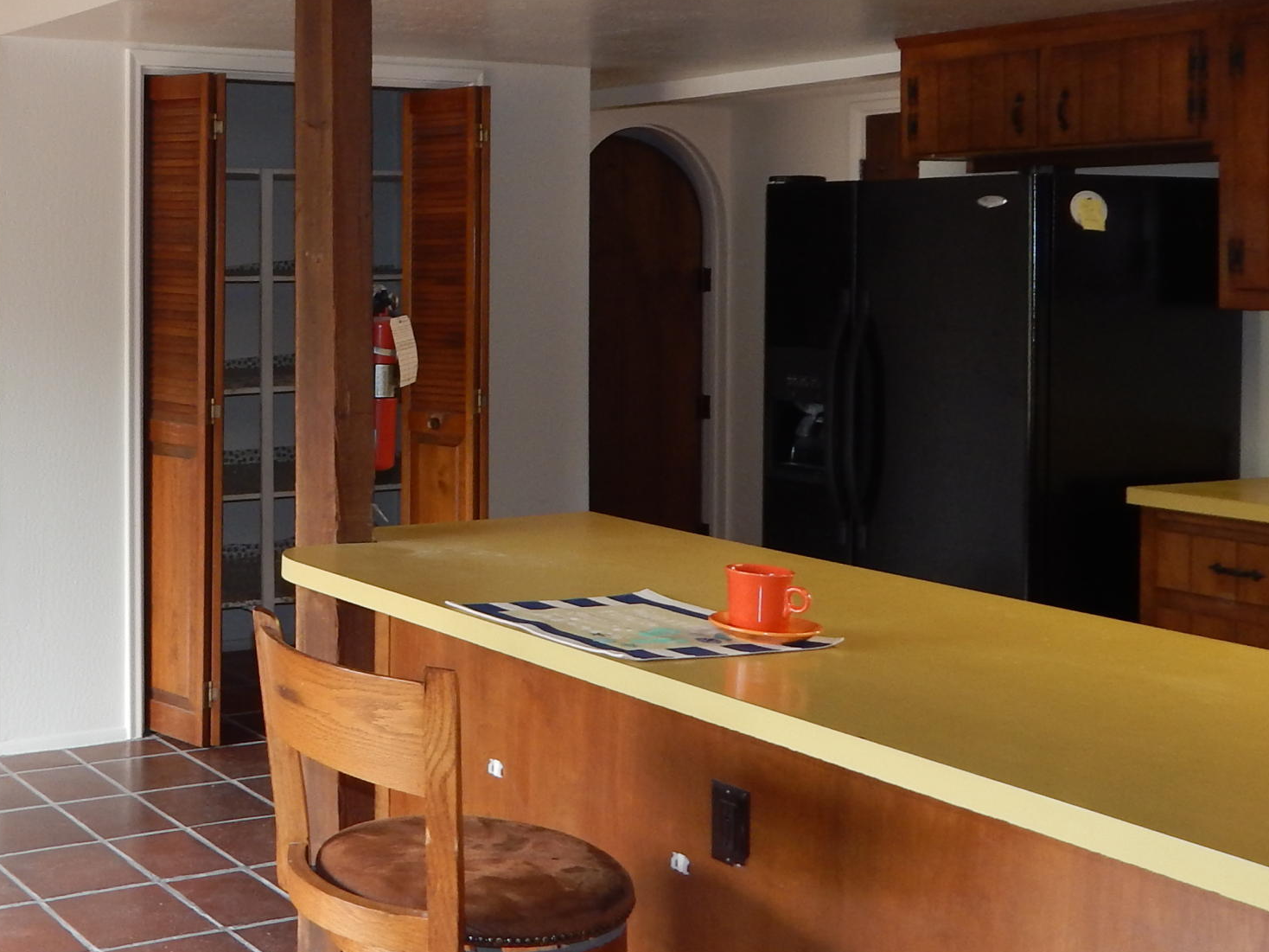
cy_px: 284
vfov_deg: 30.5
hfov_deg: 36.8
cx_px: 41
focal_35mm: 47
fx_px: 1723
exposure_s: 1/30
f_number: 3
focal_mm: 4
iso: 140
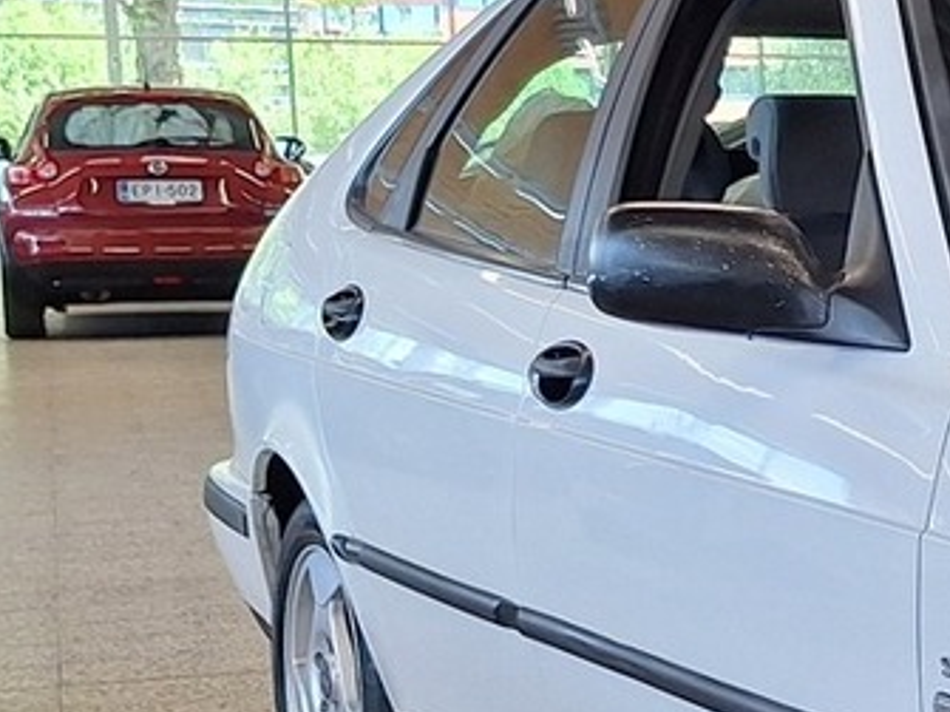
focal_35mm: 99
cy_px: 576
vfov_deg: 14.8
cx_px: 1560
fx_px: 2716
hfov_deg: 17.2
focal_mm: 5.54
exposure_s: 1/134
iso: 40
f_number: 1.8
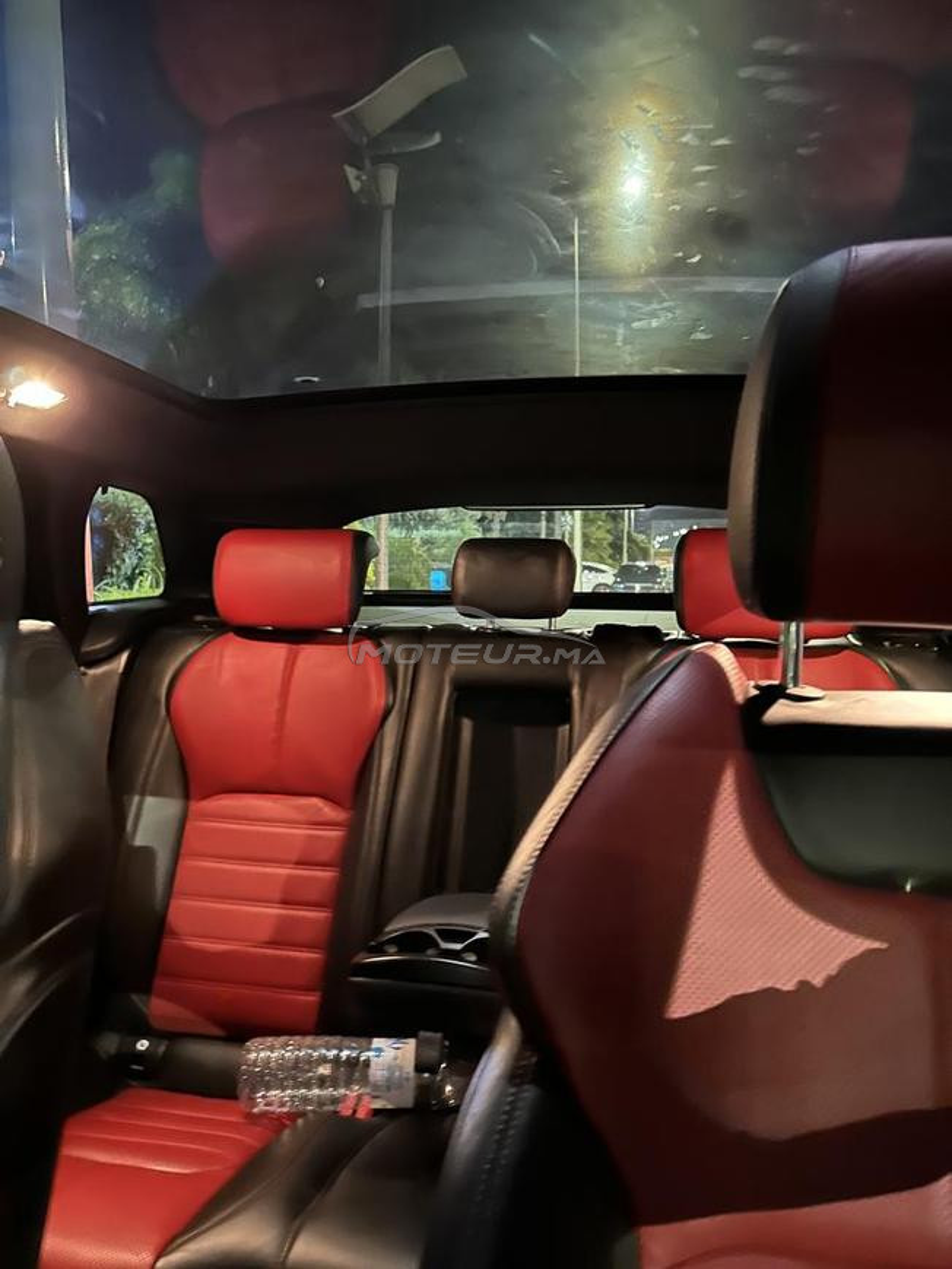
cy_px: 634
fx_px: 880
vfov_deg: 71.6
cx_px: 476
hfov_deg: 56.8
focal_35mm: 24
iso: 2500
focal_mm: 6.86
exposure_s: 1/14
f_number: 1.78
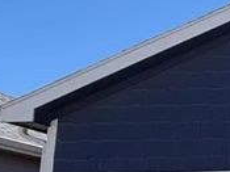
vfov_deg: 17.4
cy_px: 185
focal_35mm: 82
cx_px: 570
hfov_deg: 14.3
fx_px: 544
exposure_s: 1/770
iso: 25
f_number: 2.2
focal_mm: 2.22
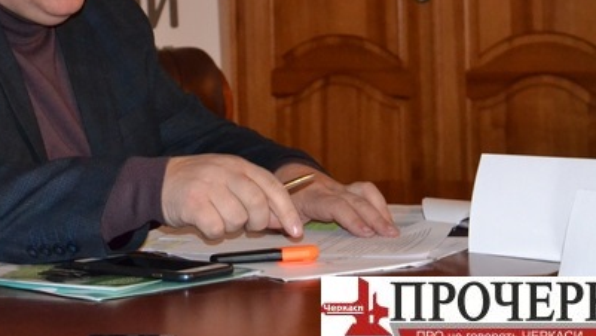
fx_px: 1784
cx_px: 147
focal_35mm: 113
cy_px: 32
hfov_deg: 18.8
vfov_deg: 10.7
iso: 3200
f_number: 5.3
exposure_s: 1/60
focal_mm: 45
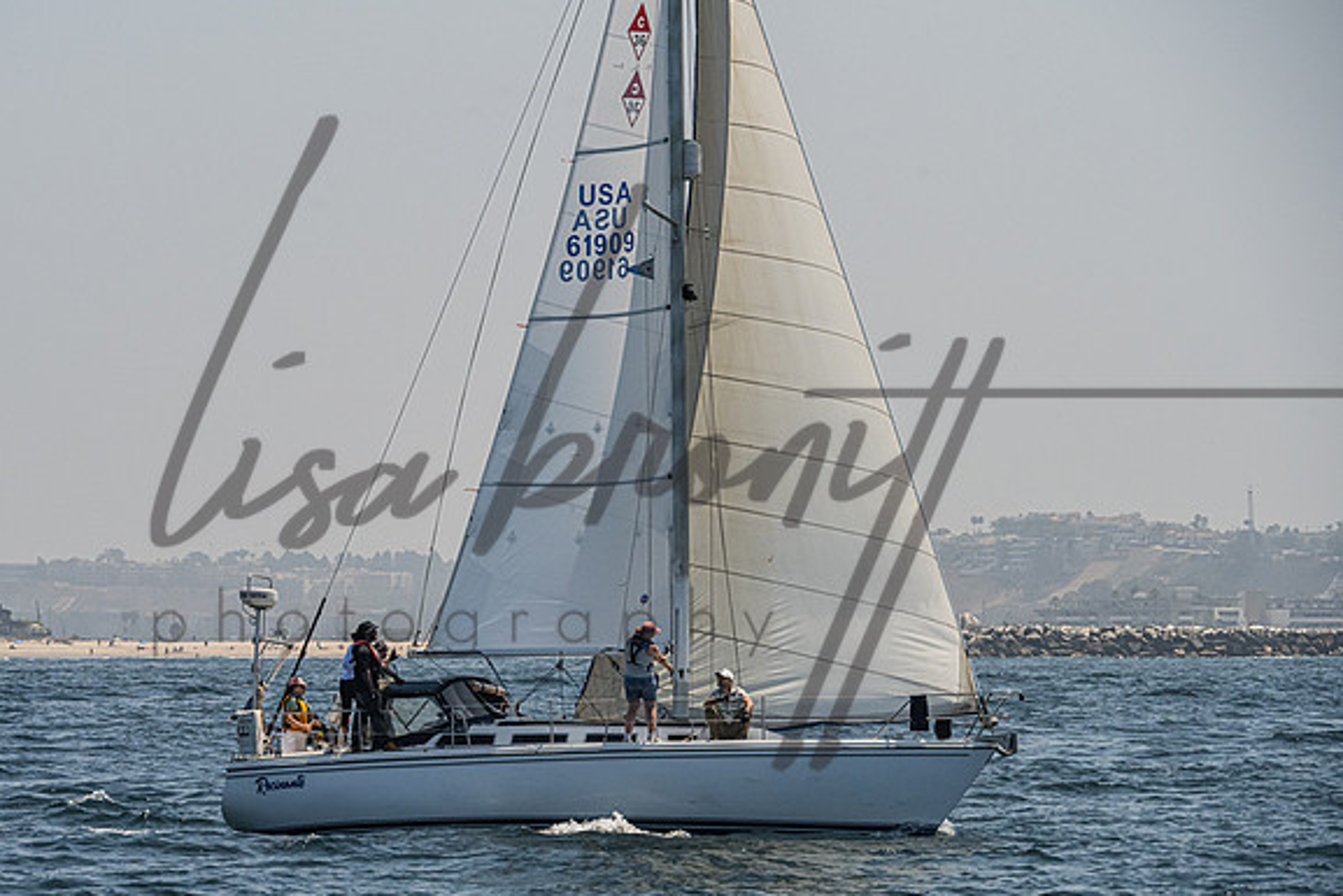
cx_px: 560
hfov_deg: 9.2
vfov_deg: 6.1
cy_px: 487
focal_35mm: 224
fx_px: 8358
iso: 1250
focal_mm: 190
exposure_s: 1/4000
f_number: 10
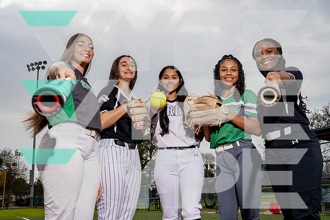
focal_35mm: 35
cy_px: 110
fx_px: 321
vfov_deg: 37.9
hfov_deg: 54.4
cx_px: 165
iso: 125
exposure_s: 1/250
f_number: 8
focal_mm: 35
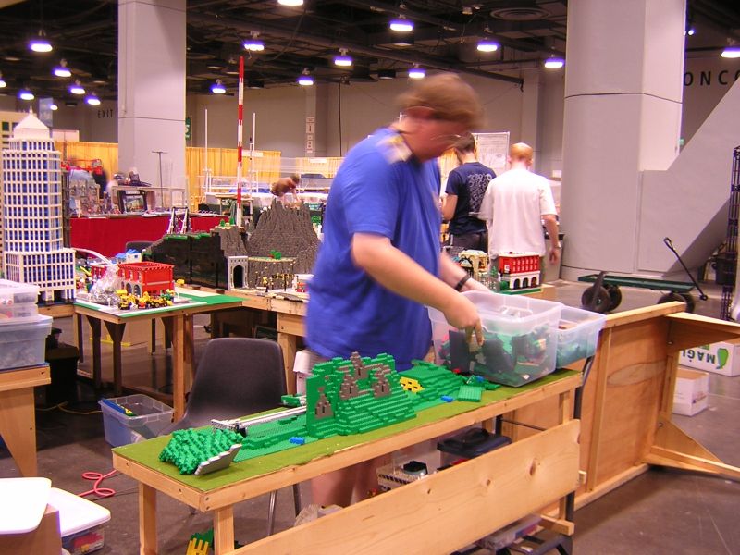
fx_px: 770
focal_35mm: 36
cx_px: 370
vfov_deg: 39.7
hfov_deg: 51.4
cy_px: 278
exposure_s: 1/4.2
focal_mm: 4.7
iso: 100
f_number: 2.6
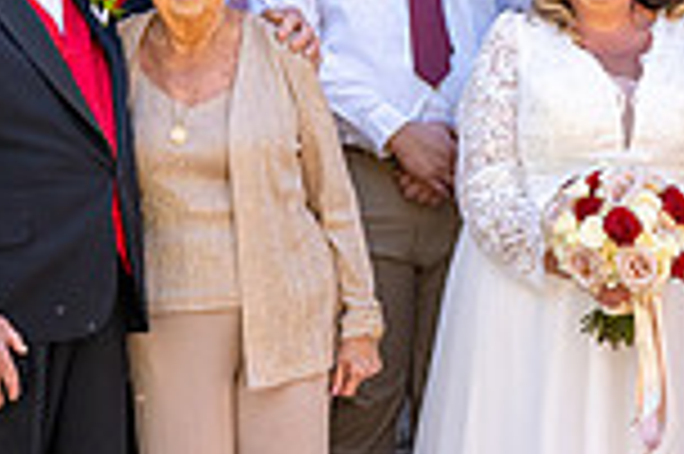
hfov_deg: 7.5
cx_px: 501
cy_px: 226
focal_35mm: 275
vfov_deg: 5.0
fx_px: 5219
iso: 400
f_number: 7.1
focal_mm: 70
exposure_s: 1/250
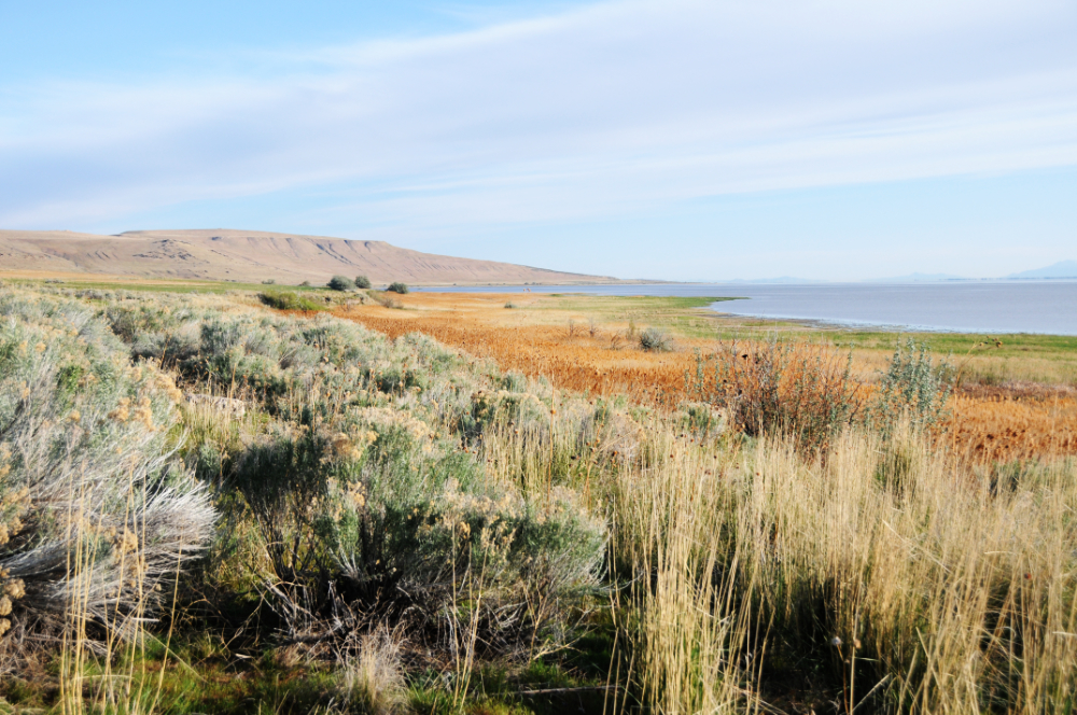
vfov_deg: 30.8
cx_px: 538
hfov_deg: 45.0
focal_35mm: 44
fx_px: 1300
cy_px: 358
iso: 320
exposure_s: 1/1250
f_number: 6.3
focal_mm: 29
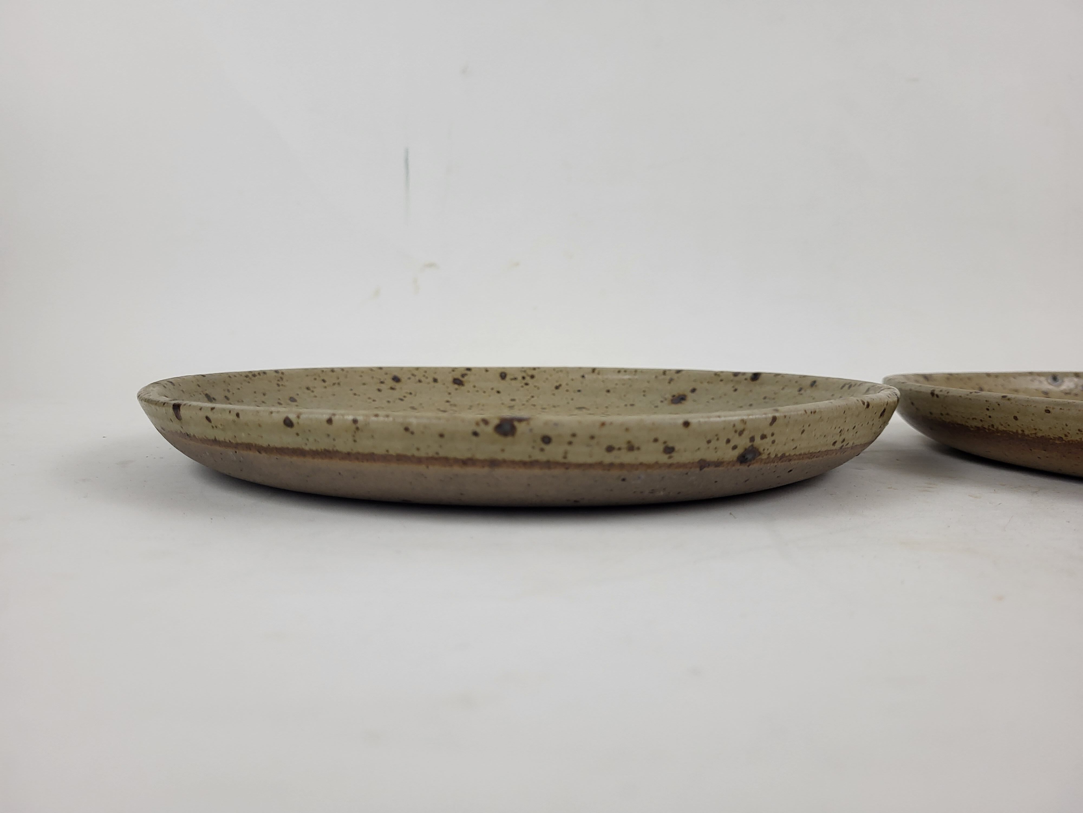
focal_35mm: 26
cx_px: 542
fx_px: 813
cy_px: 406
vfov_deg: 53.1
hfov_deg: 67.3
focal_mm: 5.4
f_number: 1.8
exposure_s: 1/100
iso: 200
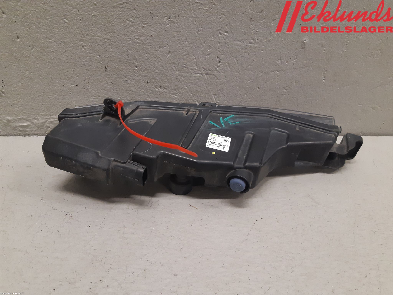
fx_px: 295
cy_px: 148
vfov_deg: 53.1
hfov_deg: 67.3
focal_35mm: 26
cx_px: 196
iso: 160
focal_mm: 3.93
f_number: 1.7
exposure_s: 1/50
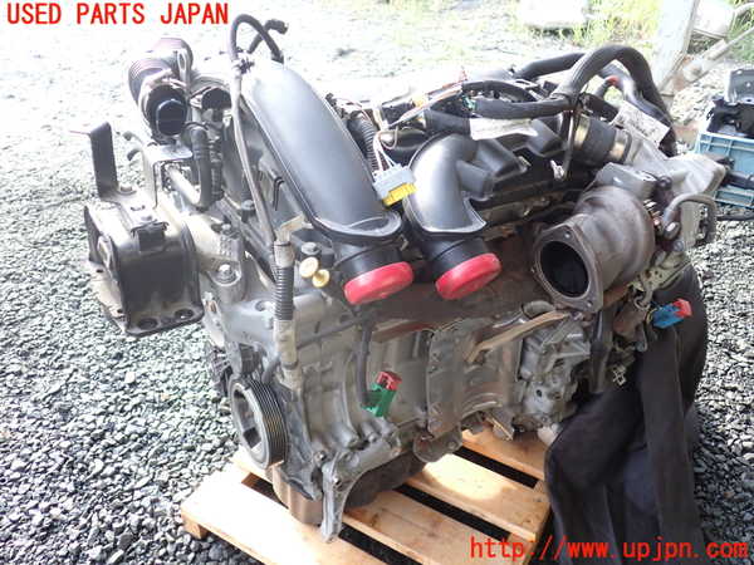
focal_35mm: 30
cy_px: 282
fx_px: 653
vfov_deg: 46.8
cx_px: 377
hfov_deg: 60.0
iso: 200
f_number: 2.3
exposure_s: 1/125
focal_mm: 5.4
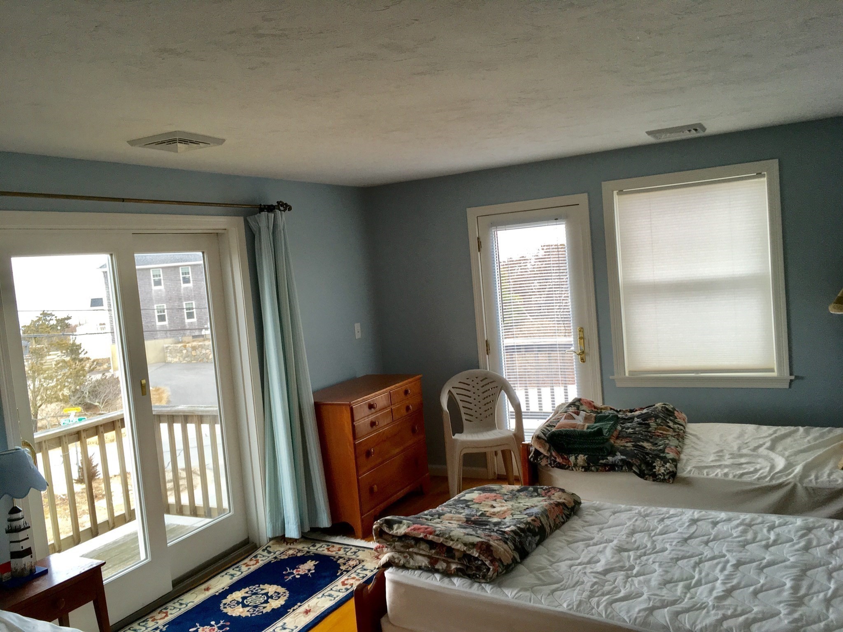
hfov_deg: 61.7
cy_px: 316
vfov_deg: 48.2
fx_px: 706
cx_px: 422
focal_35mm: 29
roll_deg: +4.7
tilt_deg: -3.2
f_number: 2.2
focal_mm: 4.15
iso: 40
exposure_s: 1/120
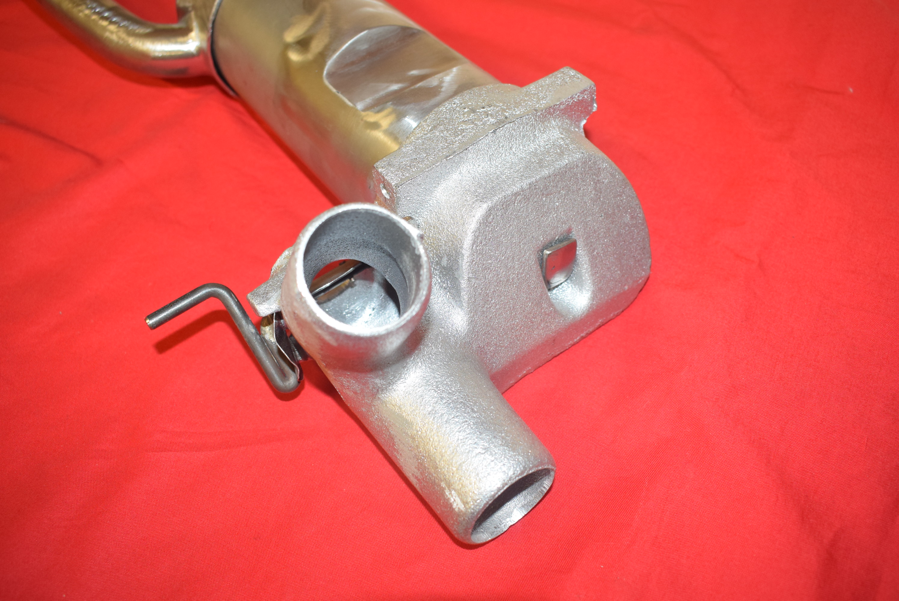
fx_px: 825
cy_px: 300
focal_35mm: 33
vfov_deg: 40.0
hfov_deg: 57.2
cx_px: 450
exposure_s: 1/40
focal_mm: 22
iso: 800
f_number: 5
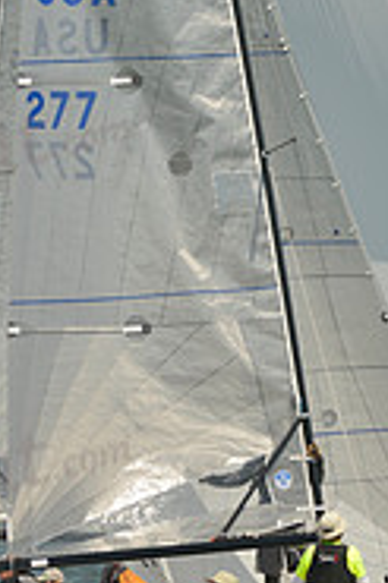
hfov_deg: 2.2
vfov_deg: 3.3
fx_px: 10155
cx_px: 295
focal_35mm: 627
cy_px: -32
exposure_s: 1/1000
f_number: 8
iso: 200
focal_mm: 200
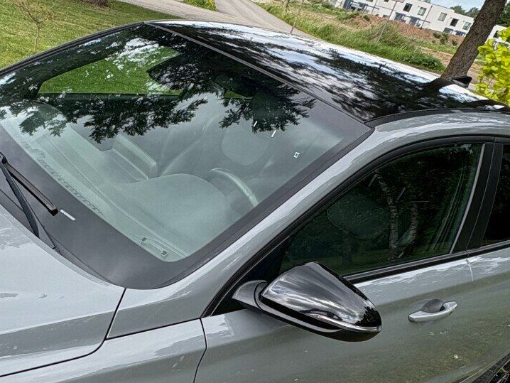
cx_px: 87
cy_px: 303
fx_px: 560
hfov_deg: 45.9
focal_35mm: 38
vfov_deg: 36.5
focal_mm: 2.22
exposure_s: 1/440
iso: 40
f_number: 2.2
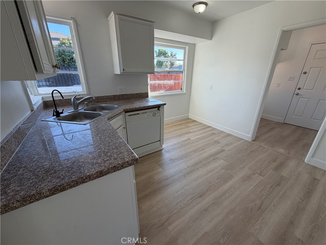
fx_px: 132
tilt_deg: -21.7
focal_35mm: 14
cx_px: 163
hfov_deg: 102.1
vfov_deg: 85.7
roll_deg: -0.5
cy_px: 122
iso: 64
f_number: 2.2
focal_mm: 2.22
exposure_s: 1/120
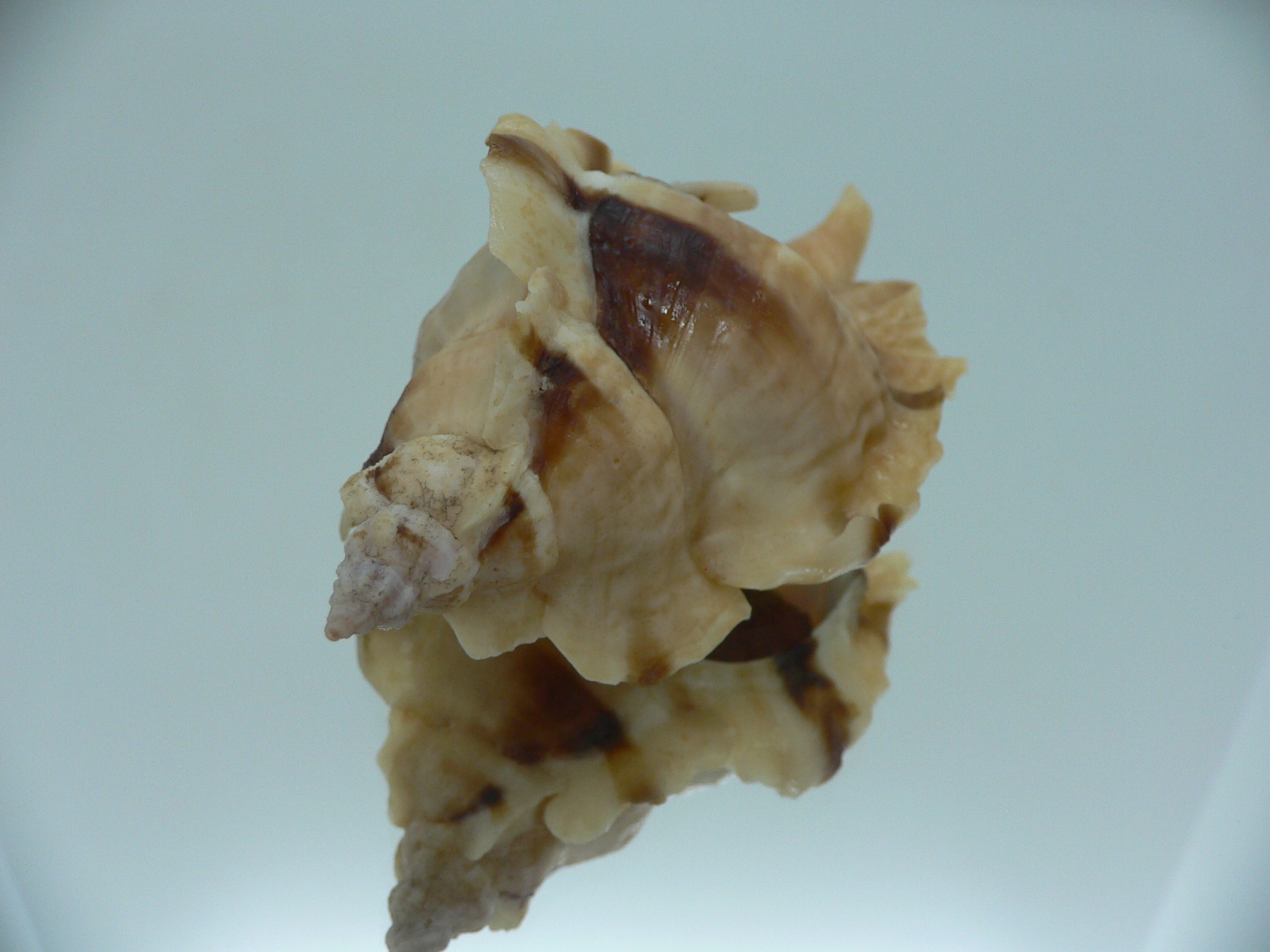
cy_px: 476
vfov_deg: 40.7
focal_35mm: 35
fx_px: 1284
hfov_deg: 52.6
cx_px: 635
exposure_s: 1/60
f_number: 2.8
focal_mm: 4.6
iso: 100
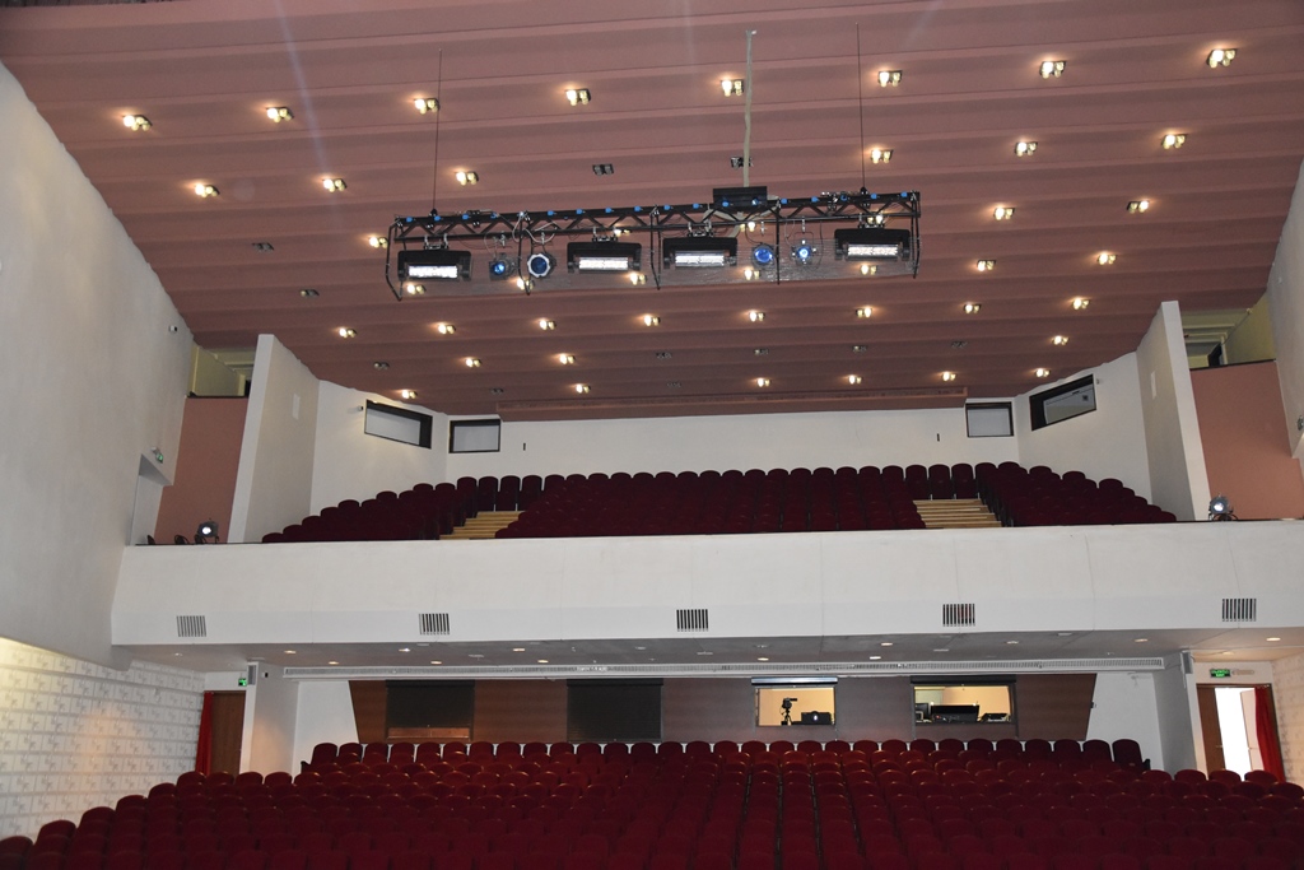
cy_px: 435
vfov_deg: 40.0
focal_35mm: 33
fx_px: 1195
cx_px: 652
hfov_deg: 57.2
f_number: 3.8
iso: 2800
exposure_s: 1/60
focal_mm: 22
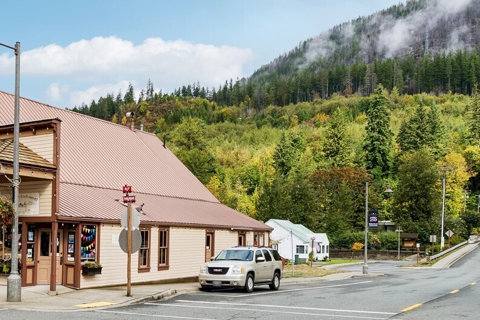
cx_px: 88
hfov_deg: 38.3
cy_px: 244
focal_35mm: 50
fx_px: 661
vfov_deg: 26.9
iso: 100
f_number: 9
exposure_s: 1/80
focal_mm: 15.5
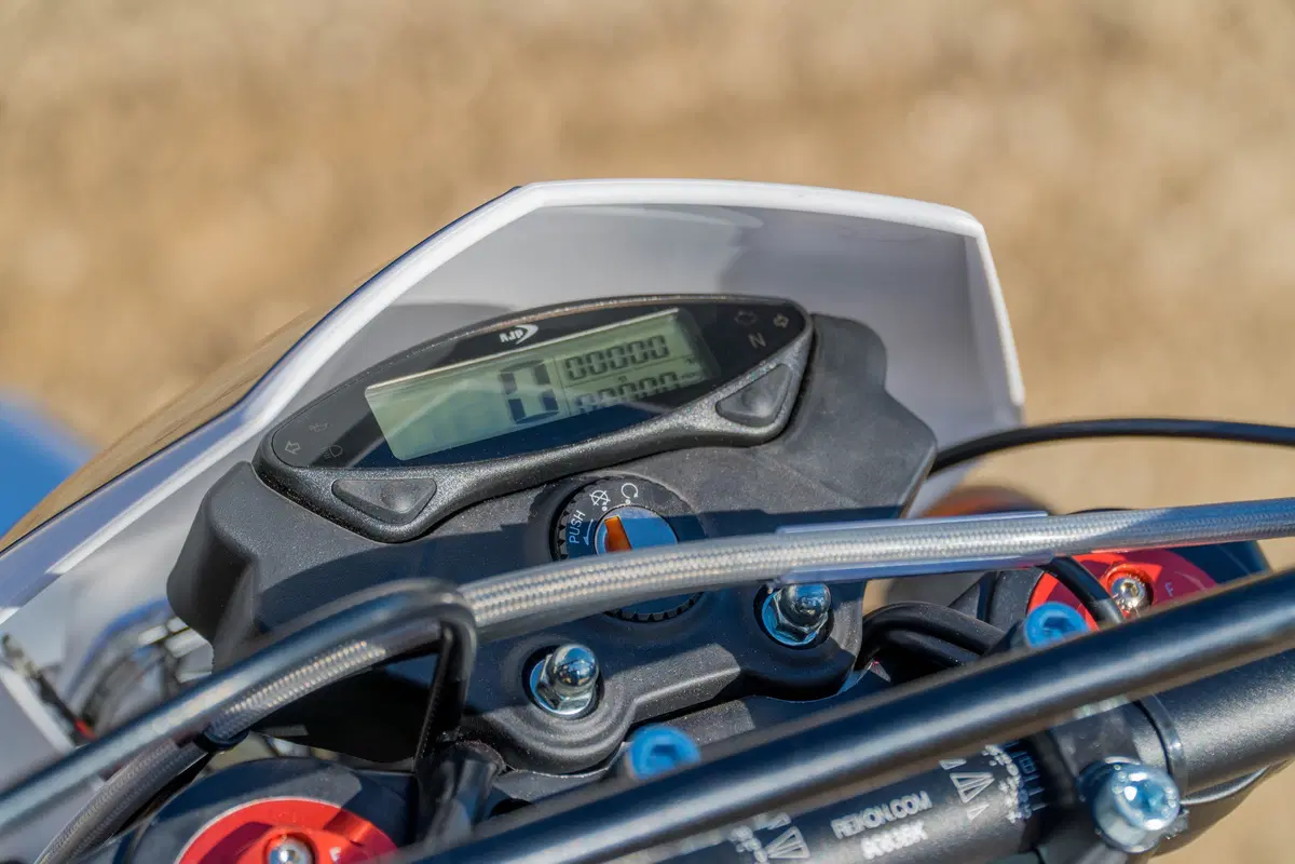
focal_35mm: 104
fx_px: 3723
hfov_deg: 19.7
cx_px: 648
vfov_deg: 13.2
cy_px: 432
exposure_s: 1/800
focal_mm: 69
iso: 100
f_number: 4
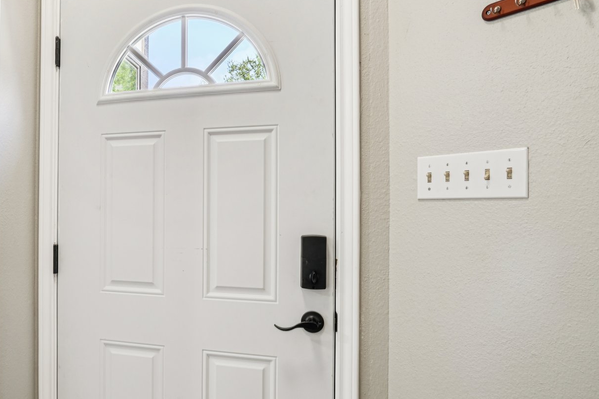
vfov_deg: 47.9
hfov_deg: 60.5
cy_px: 211
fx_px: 449
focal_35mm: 27
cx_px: 99
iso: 400
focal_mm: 16
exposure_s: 1/15
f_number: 8
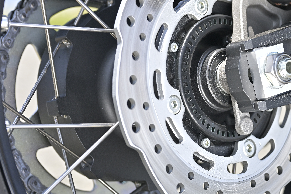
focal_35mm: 149
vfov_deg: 9.2
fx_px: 1204
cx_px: 278
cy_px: 58
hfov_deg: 13.6
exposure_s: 1/1000
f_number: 4.5
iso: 250
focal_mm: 75
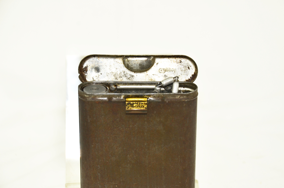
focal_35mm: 120
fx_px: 945
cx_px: 142
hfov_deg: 17.1
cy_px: 94
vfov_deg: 11.4
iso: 200
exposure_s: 1/200
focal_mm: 80
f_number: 5.6
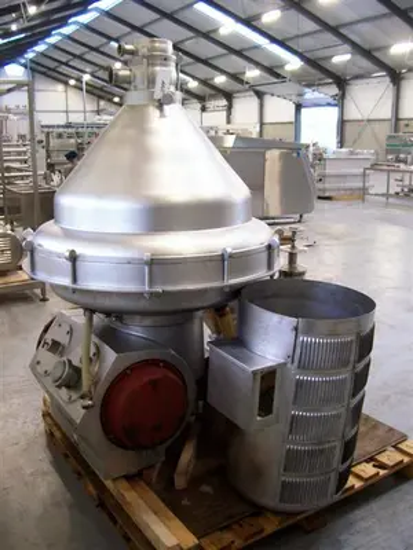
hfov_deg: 41.8
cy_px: 275
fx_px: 541
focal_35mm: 34
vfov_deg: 54.0
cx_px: 206
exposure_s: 1/10.1
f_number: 2.7
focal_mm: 5.6
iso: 160
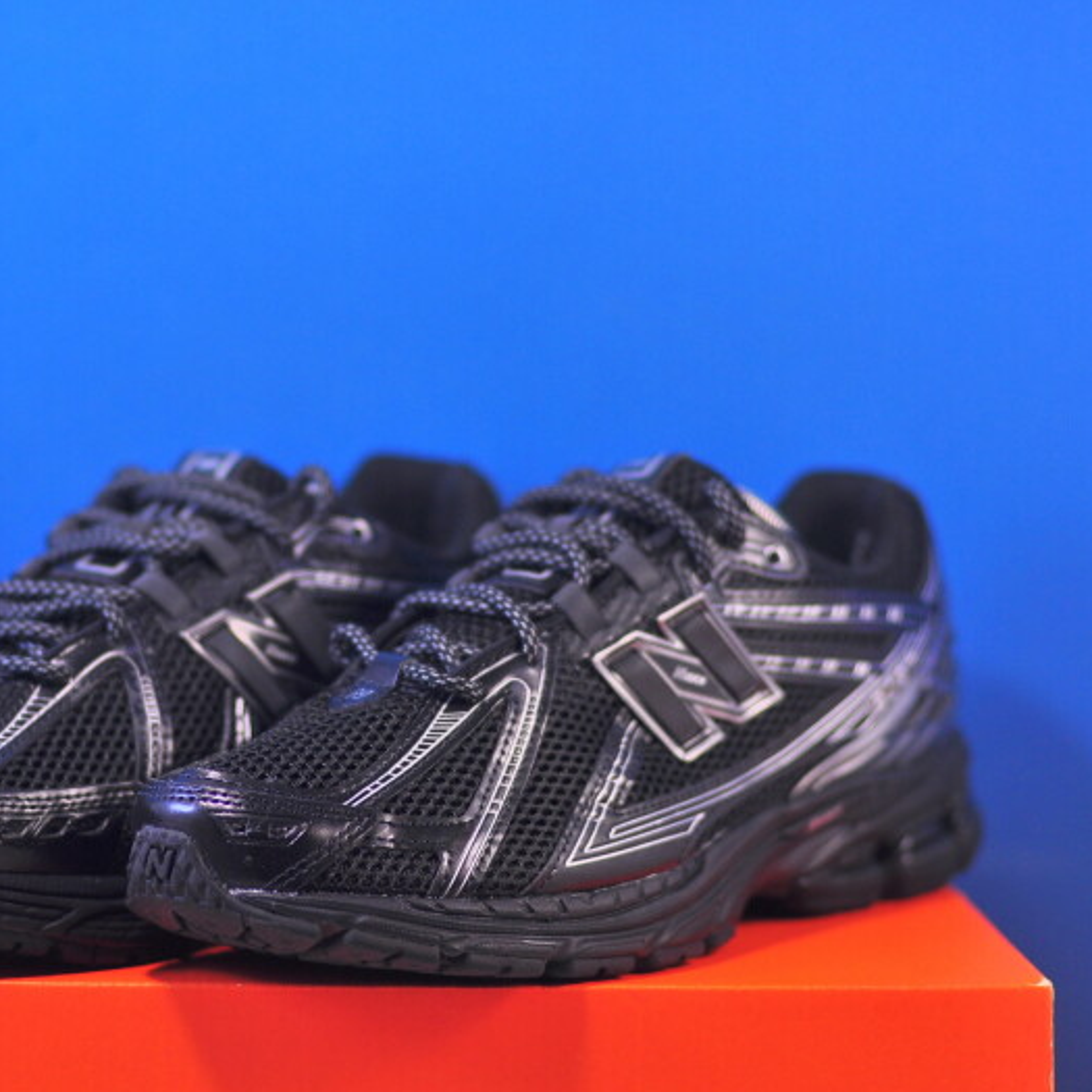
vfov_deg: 17.9
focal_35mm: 97
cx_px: 345
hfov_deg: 17.9
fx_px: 3462
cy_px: 550
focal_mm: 50
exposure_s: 1/320
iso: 250
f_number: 2.2
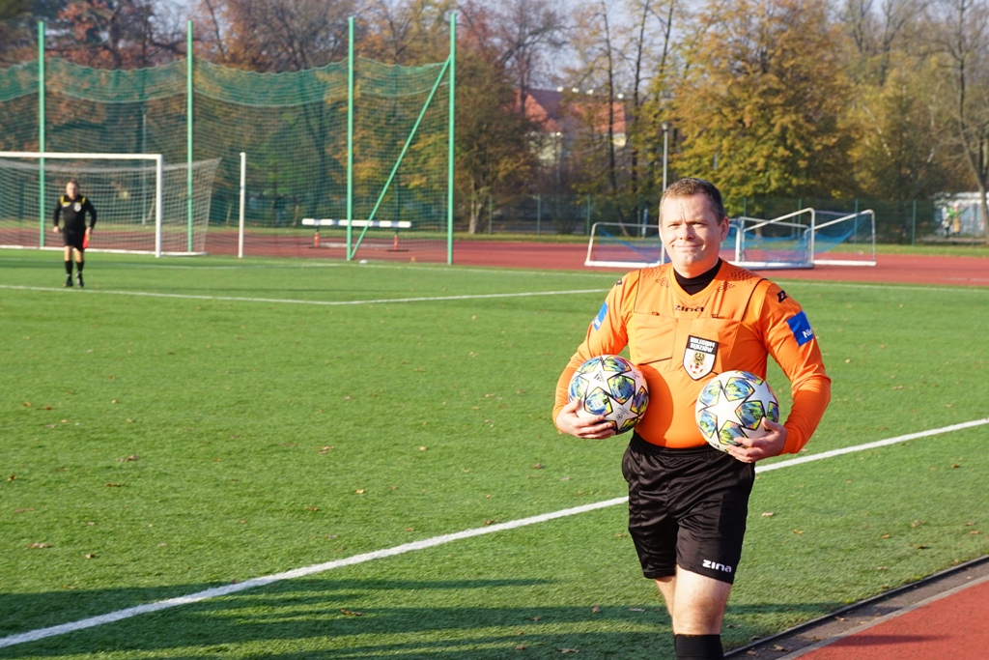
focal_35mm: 82
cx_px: 494
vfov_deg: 16.7
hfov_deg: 24.8
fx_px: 2253
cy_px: 330
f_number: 8
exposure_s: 1/125
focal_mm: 55
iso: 100
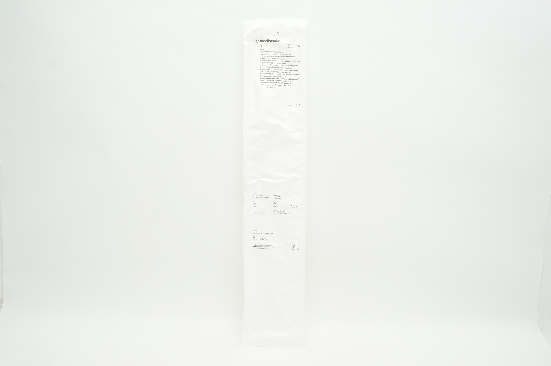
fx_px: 482
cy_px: 183
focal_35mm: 32
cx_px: 276
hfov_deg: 59.5
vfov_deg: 41.6
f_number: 11
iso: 400
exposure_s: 1/15
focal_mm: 21
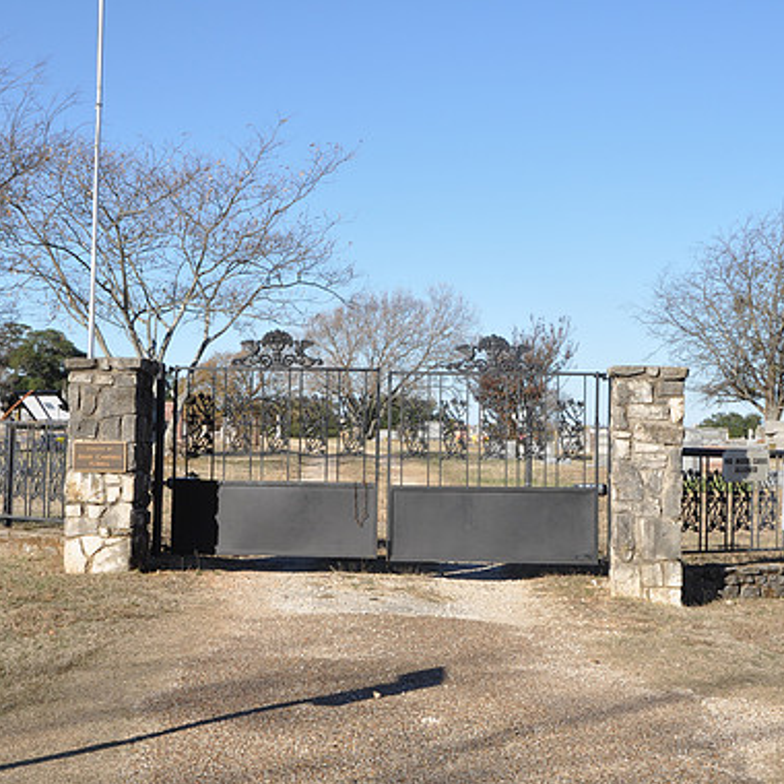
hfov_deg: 26.1
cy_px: 391
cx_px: 444
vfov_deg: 26.1
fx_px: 1691
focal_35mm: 66
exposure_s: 1/125
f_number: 11
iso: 200
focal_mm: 34
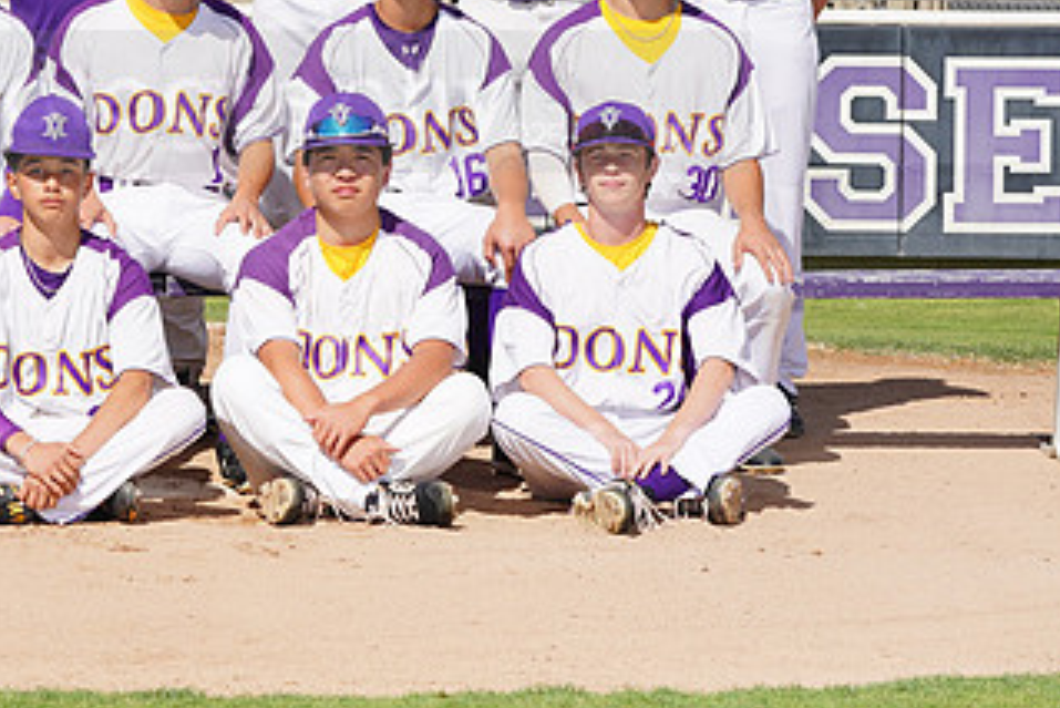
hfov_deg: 9.9
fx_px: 6097
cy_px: 73
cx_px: 106
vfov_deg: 6.6
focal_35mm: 207
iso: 100
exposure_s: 1/250
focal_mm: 114
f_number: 11
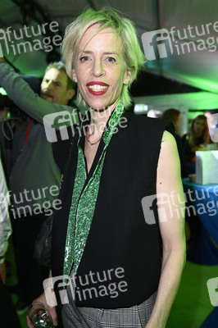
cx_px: 109
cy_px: 164
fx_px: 309
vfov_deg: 55.8
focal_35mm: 34
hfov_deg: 38.8
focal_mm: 34
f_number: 3.5
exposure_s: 1/100
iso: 640
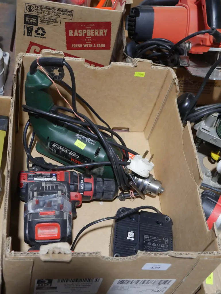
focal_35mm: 50
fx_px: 425
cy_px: 147
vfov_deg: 38.2
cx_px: 110
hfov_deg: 29.1
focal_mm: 25
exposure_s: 1/60
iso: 640
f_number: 5.3
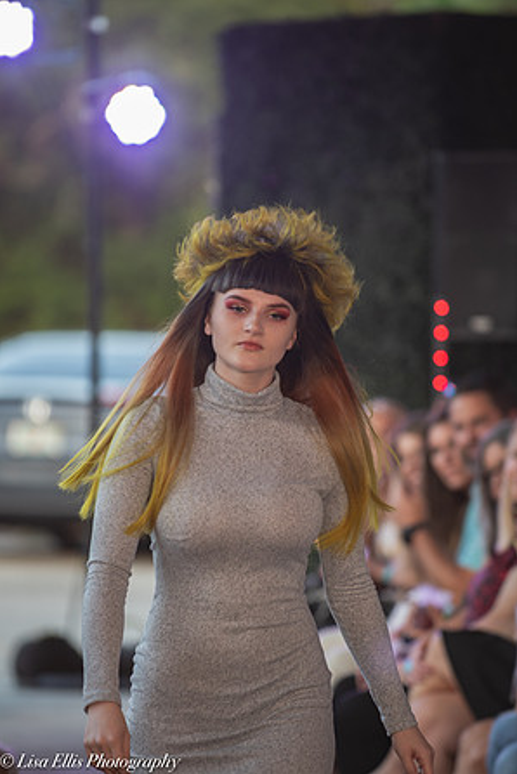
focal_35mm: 242
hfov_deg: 5.7
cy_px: 389
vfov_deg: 8.5
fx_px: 5205
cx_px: 258
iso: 400
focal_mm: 200
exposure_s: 1/250
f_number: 4.5
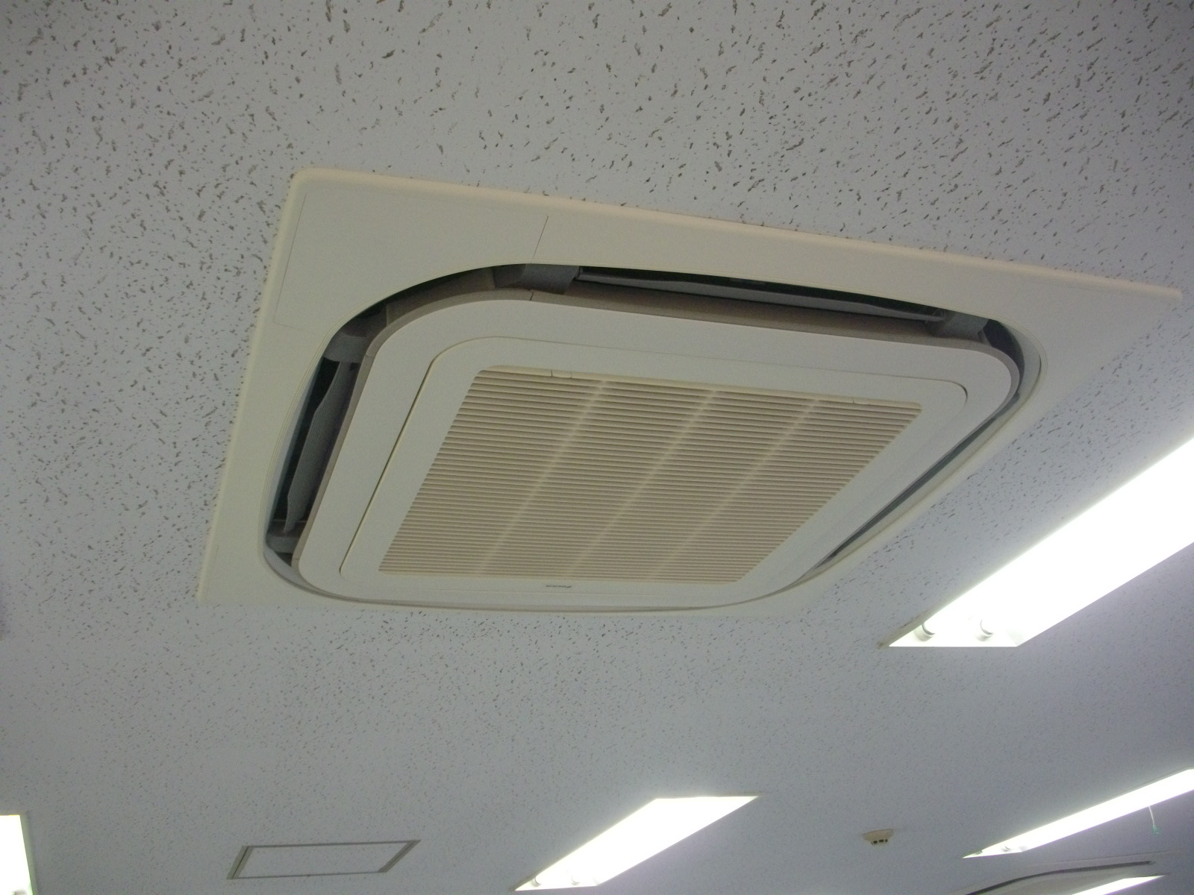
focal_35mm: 37
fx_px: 1276
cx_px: 597
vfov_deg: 38.7
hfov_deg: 50.1
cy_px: 448
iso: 200
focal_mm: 6.2
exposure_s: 1/60
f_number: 2.8
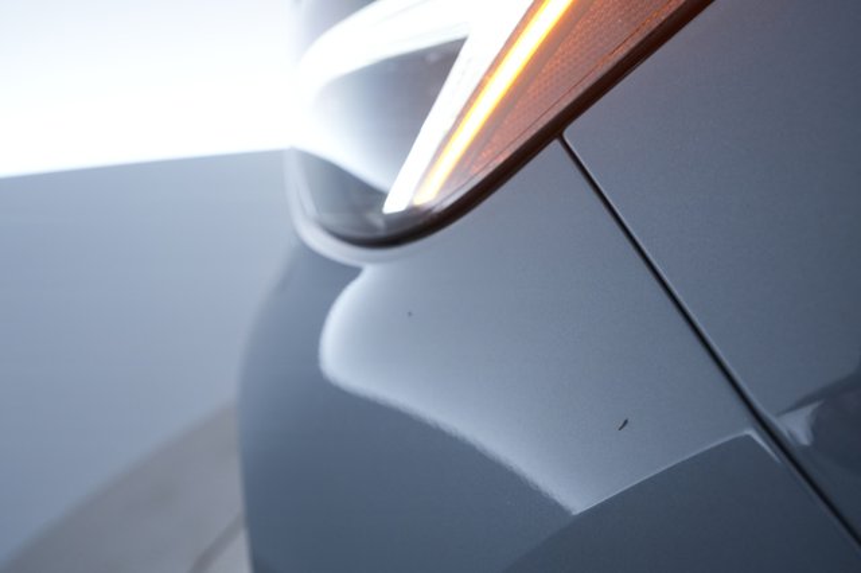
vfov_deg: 53.1
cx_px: 430
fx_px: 574
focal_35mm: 24
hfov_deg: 73.8
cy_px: 286
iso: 2000
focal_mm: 24
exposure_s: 1/100
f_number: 4.5
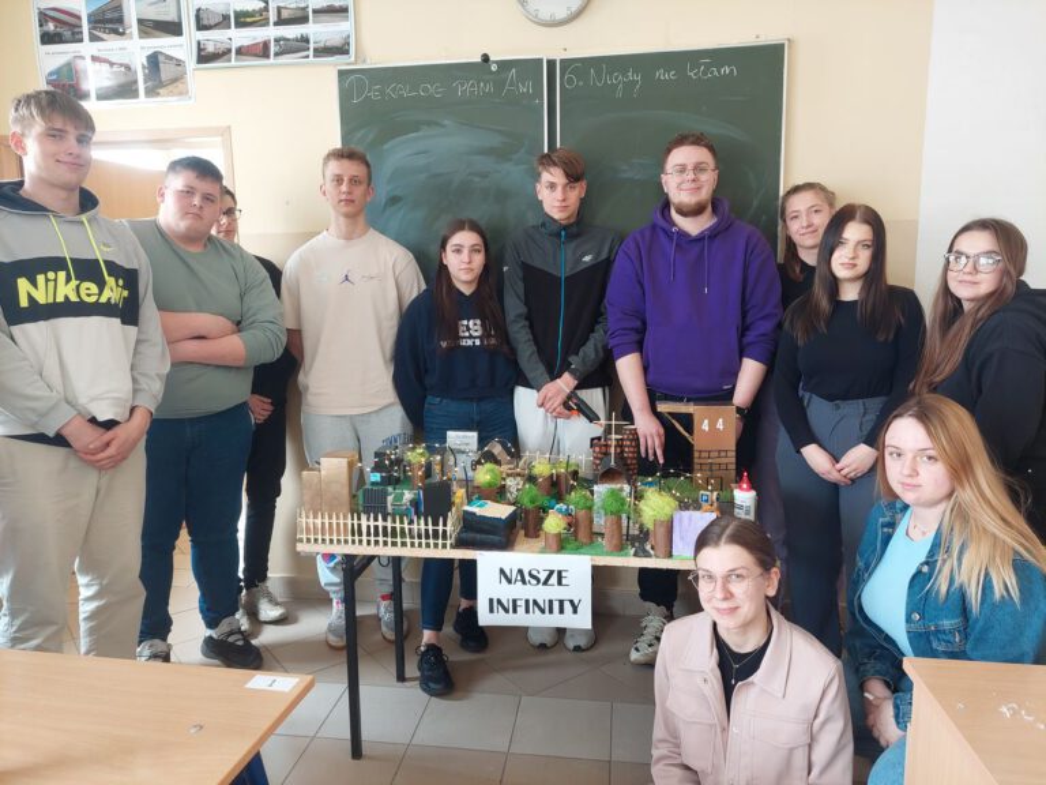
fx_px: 755
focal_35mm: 25
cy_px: 392
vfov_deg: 54.9
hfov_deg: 69.4
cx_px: 523
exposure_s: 1/50
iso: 200
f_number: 1.8
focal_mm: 5.23
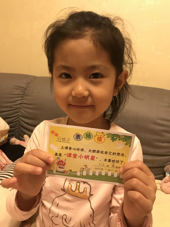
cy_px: 114
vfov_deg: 63.4
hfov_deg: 49.7
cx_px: 85
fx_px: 183
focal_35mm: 28
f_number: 1.8
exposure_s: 1/9
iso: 100
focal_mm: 3.99
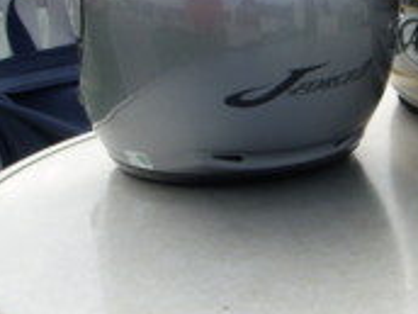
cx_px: 333
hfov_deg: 15.9
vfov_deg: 12.0
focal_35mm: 123
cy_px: 46
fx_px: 1485
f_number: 3.4
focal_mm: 7.9
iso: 100
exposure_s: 1/800
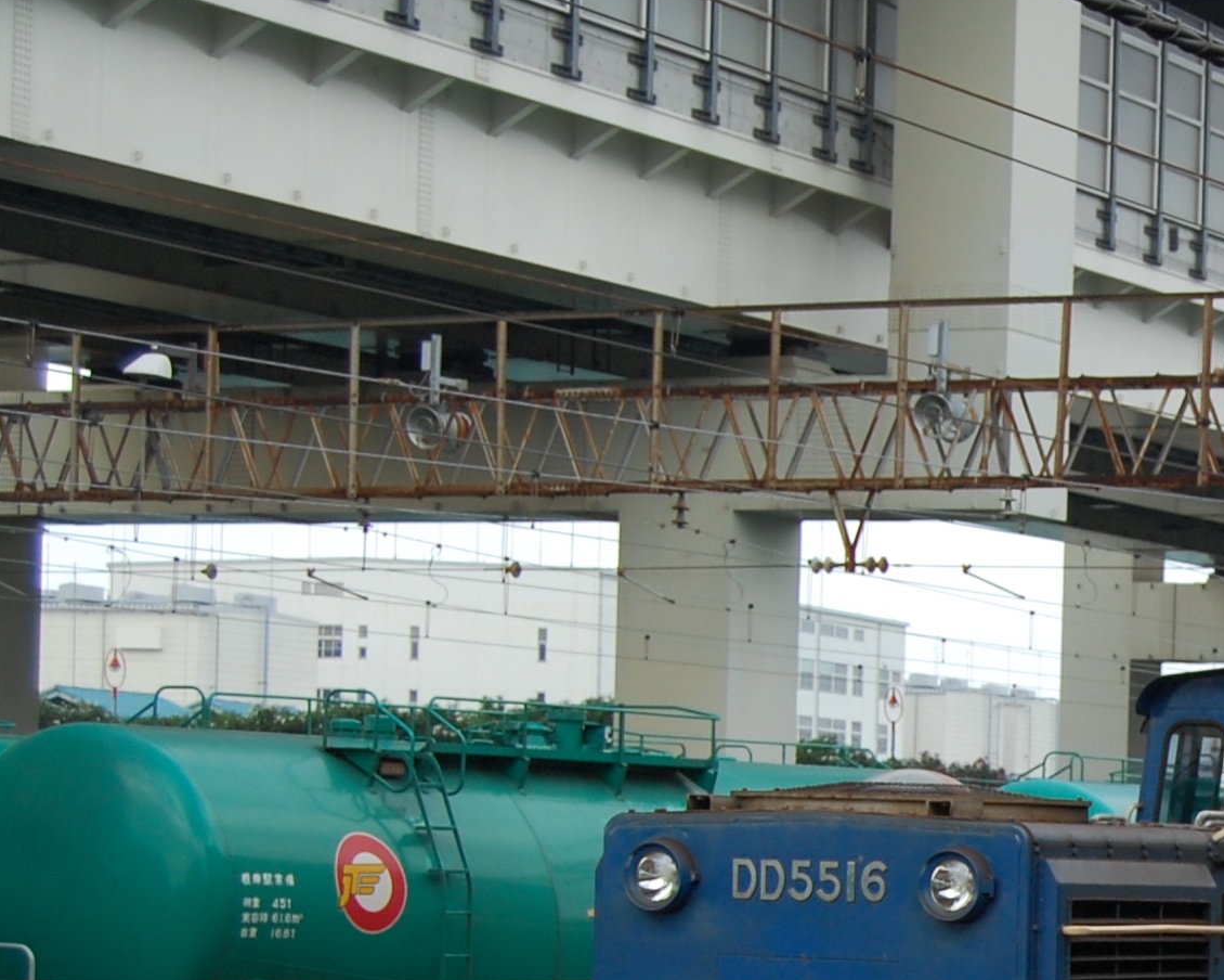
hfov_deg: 16.3
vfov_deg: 13.4
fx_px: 4101
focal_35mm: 113
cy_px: 956
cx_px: 1483
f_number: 4.5
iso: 400
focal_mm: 31
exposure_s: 1/640
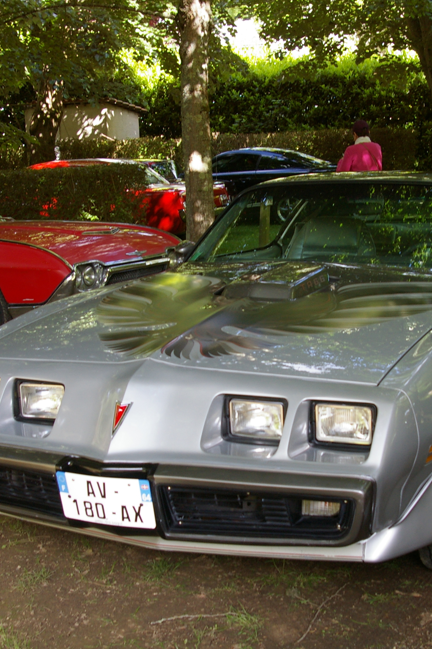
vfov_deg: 33.9
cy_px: 323
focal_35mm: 59
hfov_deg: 23.0
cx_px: 251
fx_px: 1062
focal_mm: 26
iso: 400
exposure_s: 1/90
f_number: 6.7
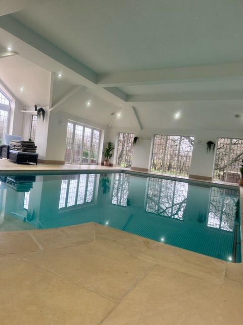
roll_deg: -5.9
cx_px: 122
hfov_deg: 56.8
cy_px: 162
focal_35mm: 24
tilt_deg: -2.3
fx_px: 225
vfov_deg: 71.6
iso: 160
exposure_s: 1/100
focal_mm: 6.86
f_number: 1.78
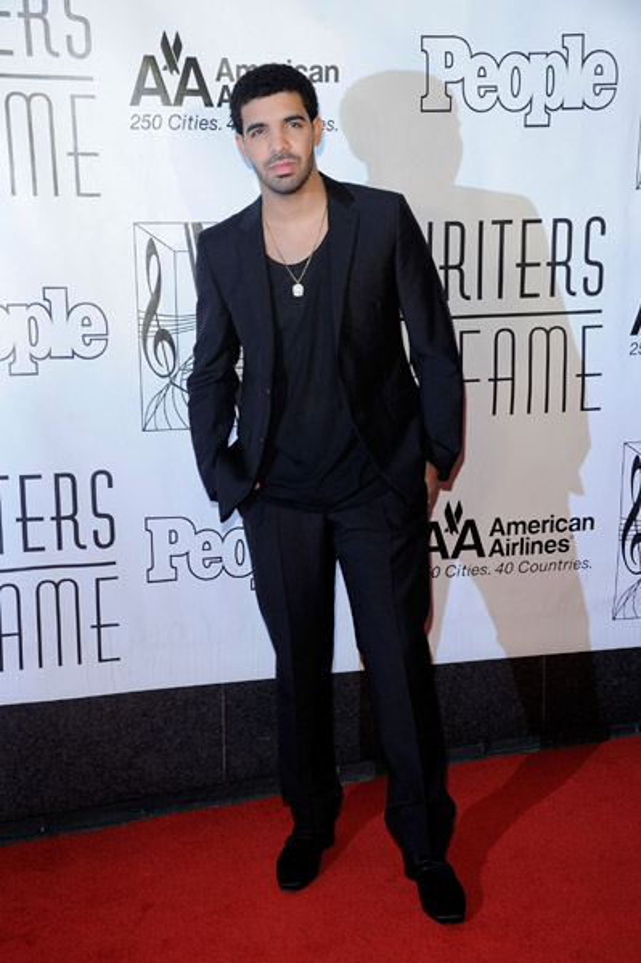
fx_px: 1391
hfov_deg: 25.9
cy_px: 482
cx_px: 320
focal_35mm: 52
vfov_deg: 38.2
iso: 800
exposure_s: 1/200
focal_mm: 52
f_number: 5.6
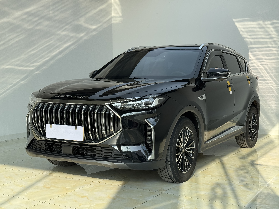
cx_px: 140
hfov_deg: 39.7
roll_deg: -0.2
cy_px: 104
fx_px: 387
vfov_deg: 30.3
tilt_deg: -2.4
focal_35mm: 48
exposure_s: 1/876
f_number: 1.78
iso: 64
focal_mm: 6.76
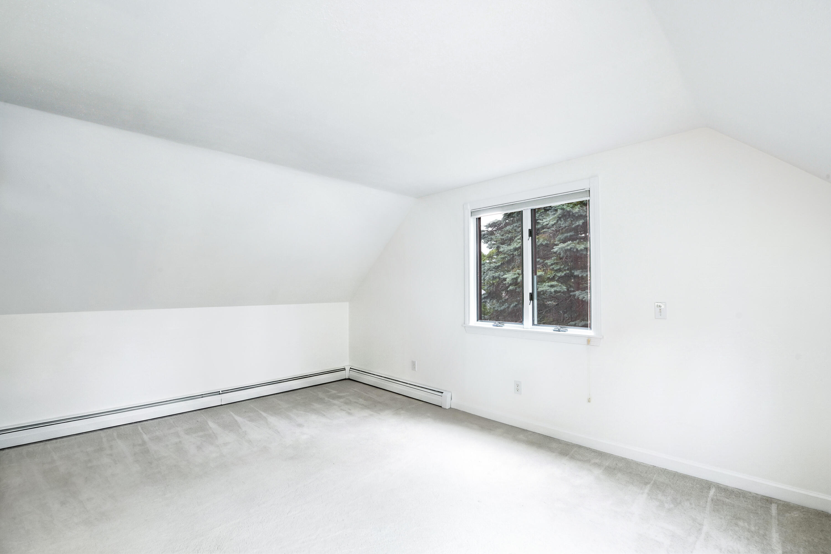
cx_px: 416
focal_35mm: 15
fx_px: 346
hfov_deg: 100.4
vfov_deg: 77.3
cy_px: 277
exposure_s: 1/25
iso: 500
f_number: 14
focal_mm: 10
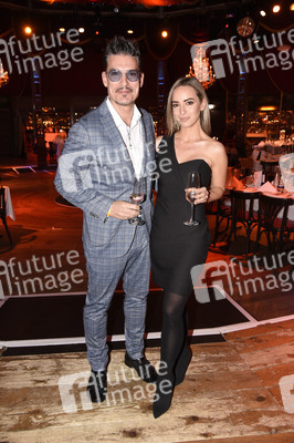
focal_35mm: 31
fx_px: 380
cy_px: 222
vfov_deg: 60.3
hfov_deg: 42.3
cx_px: 147
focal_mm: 31
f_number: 6.3
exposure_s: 1/60
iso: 2500
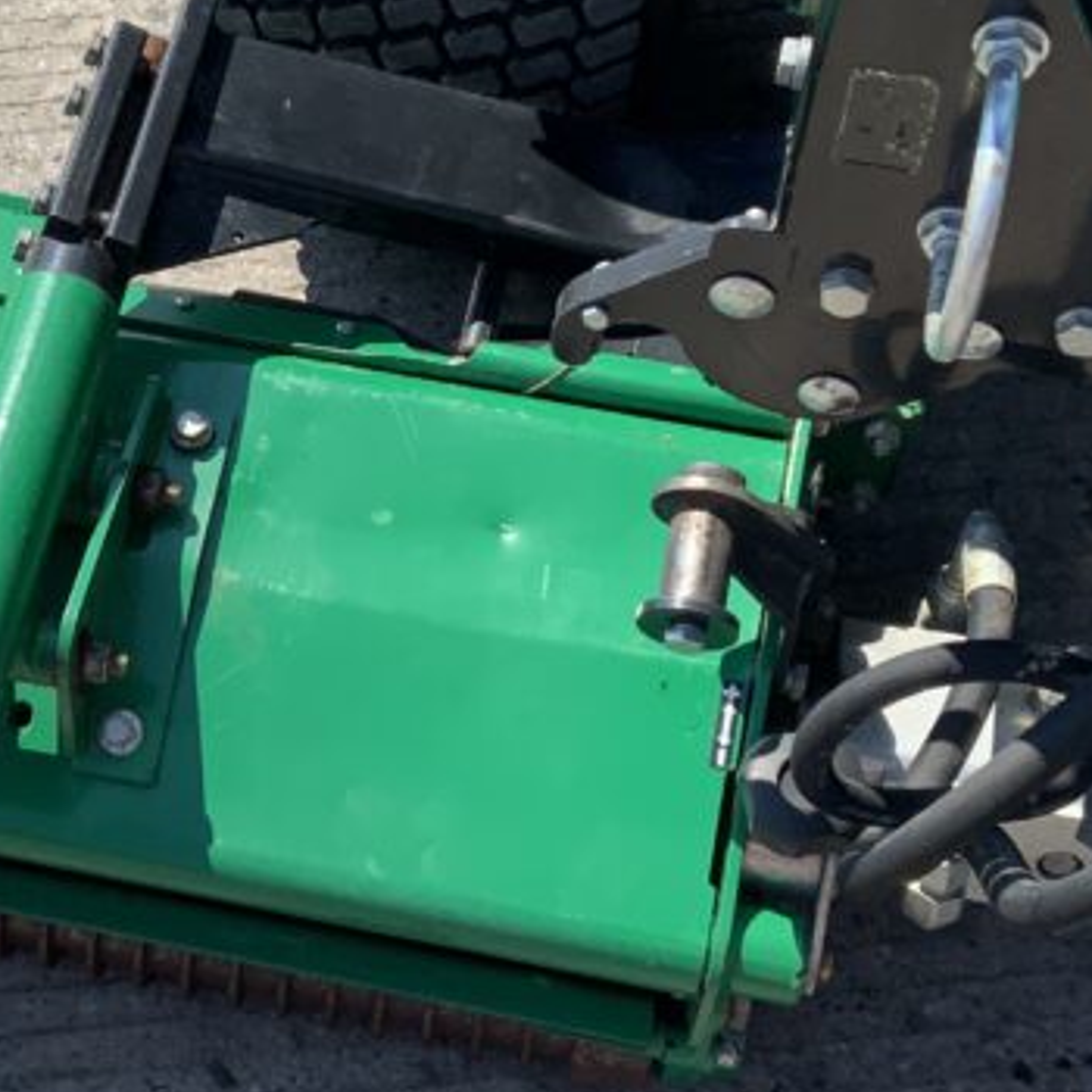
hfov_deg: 22.8
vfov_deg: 23.1
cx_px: 271
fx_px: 2677
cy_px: 515
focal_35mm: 75
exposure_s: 1/1377
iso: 16
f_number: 1.8
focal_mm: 3
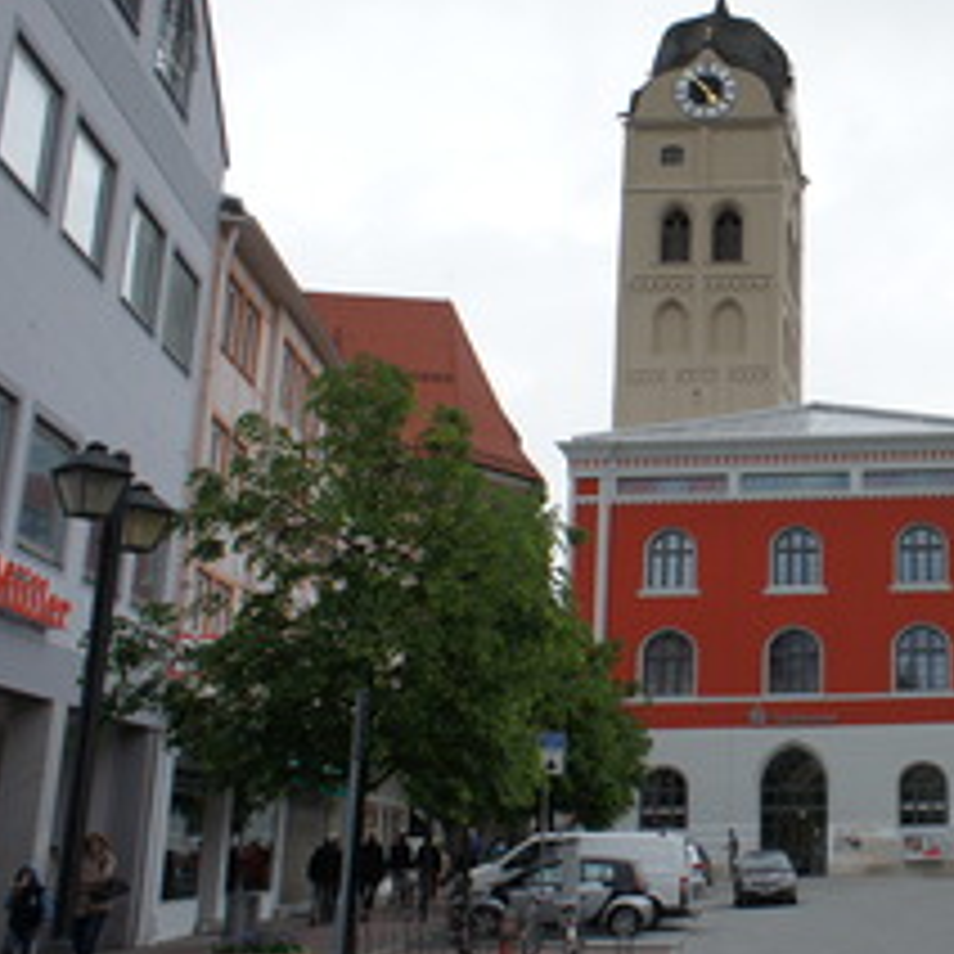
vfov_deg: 35.4
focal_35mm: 48
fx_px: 1497
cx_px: 968
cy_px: 466
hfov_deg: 32.4
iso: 200
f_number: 6.3
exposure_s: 1/160
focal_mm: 16
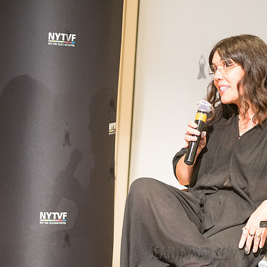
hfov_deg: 16.8
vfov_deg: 16.9
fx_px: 899
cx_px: 201
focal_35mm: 103
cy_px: 134
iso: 2500
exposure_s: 1/80
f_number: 4
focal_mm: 80
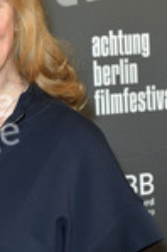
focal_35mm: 121
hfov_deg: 11.1
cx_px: -19
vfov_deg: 16.7
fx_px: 844
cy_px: 220
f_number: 5.6
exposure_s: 1/250
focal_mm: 45
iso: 2000
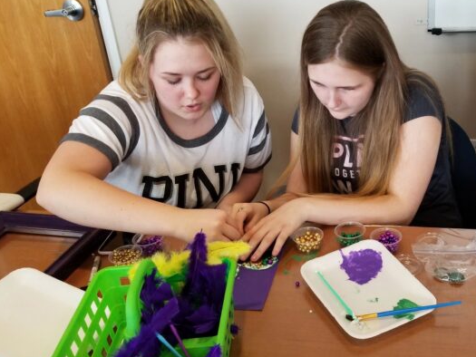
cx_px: 345
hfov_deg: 47.5
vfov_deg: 37.7
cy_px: 191
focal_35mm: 38
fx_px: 523
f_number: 1.7
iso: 320
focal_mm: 4.25
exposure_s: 1/120
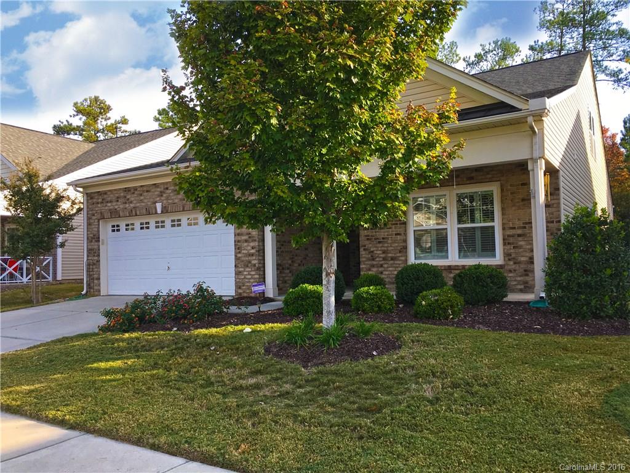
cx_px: 315
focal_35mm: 29
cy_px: 236
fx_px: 528
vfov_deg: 48.2
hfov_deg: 61.7
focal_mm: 4.15
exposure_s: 1/487
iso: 25
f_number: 2.2
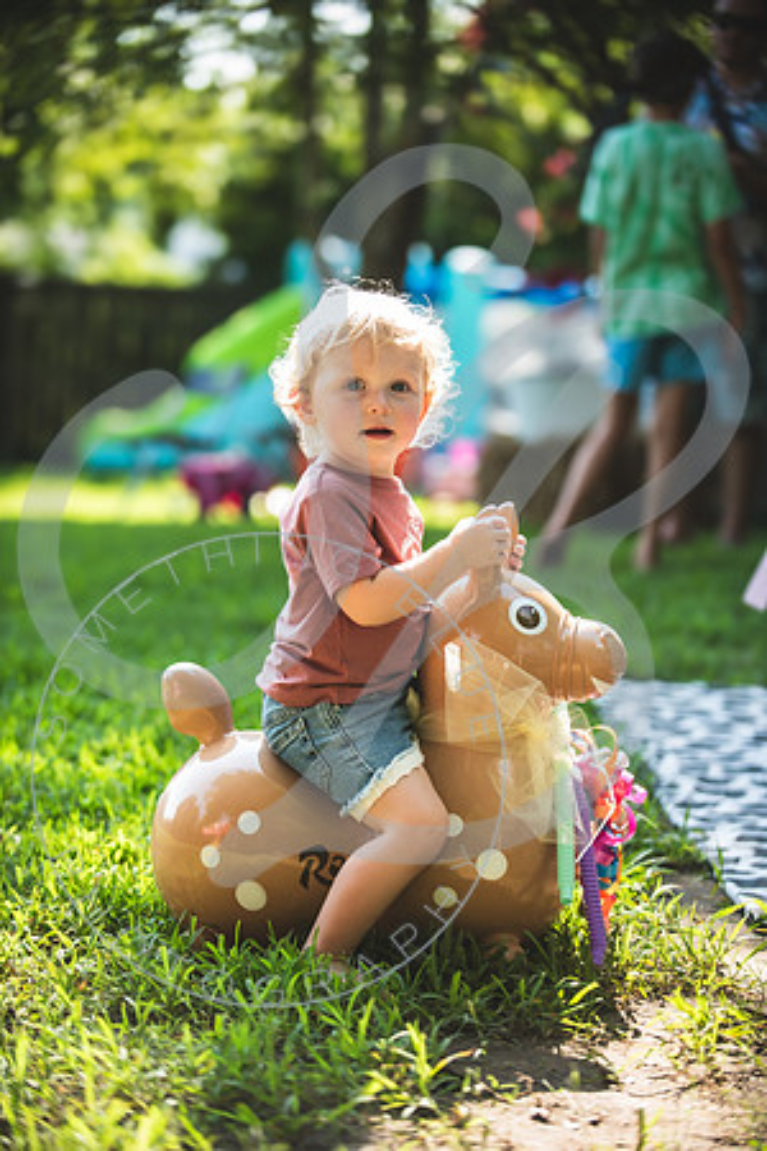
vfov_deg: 21.5
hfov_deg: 14.4
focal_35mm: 95
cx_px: 384
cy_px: 576
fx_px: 3036
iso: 200
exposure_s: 1/320
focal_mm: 95
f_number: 2.8
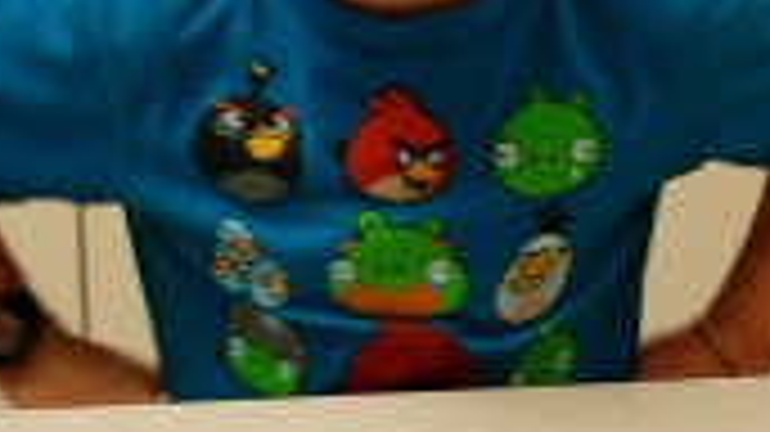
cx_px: 360
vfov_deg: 11.3
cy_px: 418
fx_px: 2163
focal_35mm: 106
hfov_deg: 20.2
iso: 200
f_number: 3.5
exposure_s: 1/40
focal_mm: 18
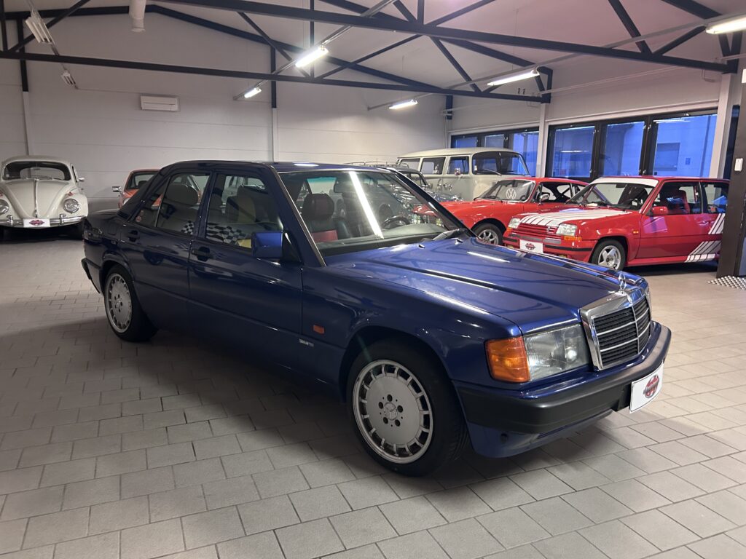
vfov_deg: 53.1
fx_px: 560
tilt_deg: -8.7
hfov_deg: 67.3
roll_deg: -0.7
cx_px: 373
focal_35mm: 26
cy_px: 280
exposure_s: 1/33
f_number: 1.5
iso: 400
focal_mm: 5.7
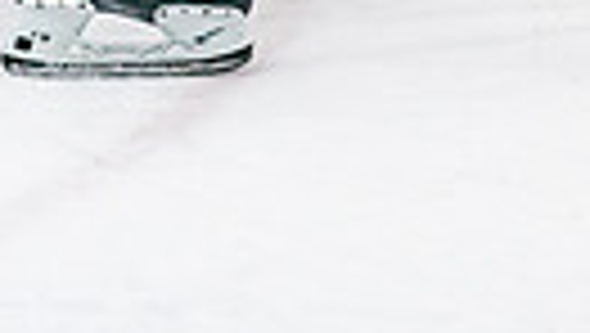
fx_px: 5920
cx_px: 914
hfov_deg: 5.6
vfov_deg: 3.2
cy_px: -636
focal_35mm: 378
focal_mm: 70
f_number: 2.8
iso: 3200
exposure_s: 1/1250
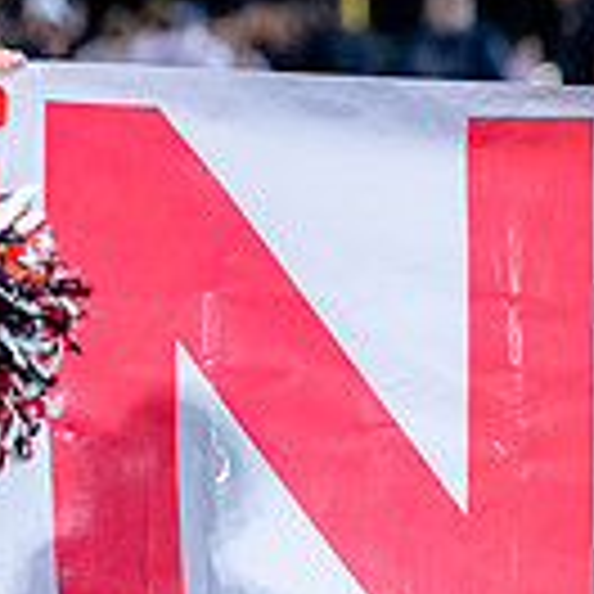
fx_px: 10154
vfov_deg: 3.4
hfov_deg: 3.3
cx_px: 1143
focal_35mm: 523
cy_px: 371
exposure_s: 1/1000
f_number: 1.8
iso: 3200
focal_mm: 135
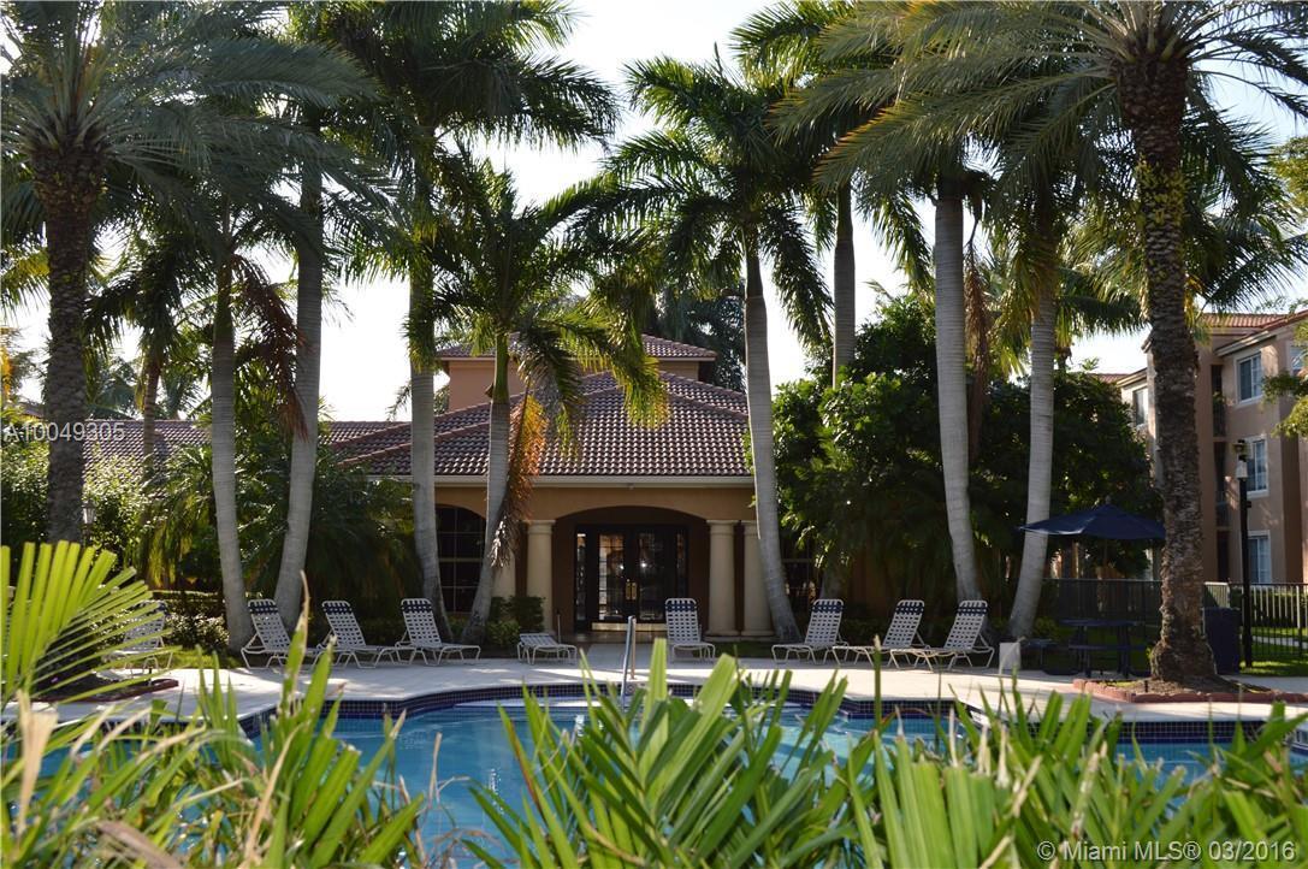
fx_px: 1415
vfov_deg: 34.1
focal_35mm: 39
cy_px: 434
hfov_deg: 49.6
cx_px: 654
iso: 100
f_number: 8
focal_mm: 26
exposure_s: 1/125
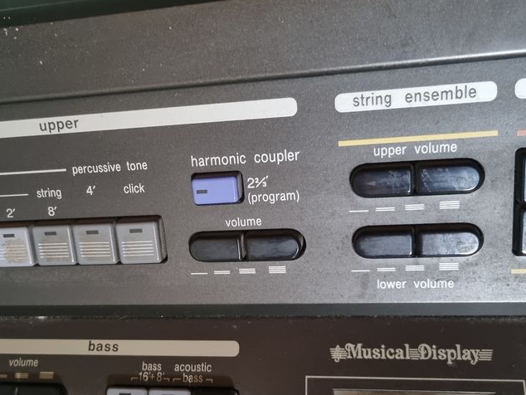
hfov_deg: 45.6
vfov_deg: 35.0
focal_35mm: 41
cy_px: 248
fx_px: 623
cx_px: 217
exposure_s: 1/25
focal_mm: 5.4
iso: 800
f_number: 1.8
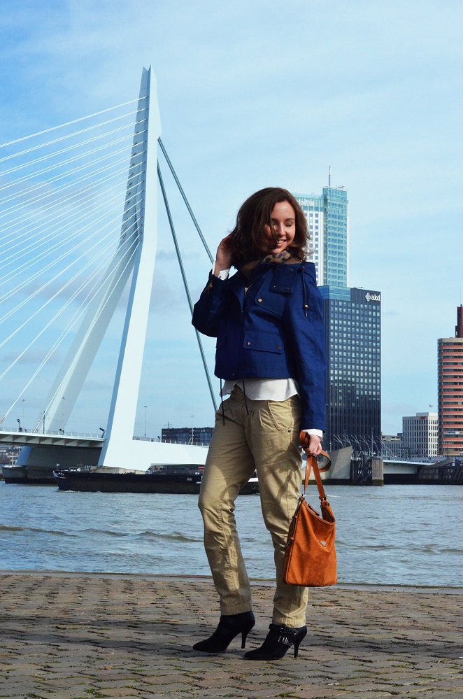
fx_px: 1453
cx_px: 232
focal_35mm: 75
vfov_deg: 27.0
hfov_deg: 18.1
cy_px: 350
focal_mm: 50
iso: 2000
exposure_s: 1/1250
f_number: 18
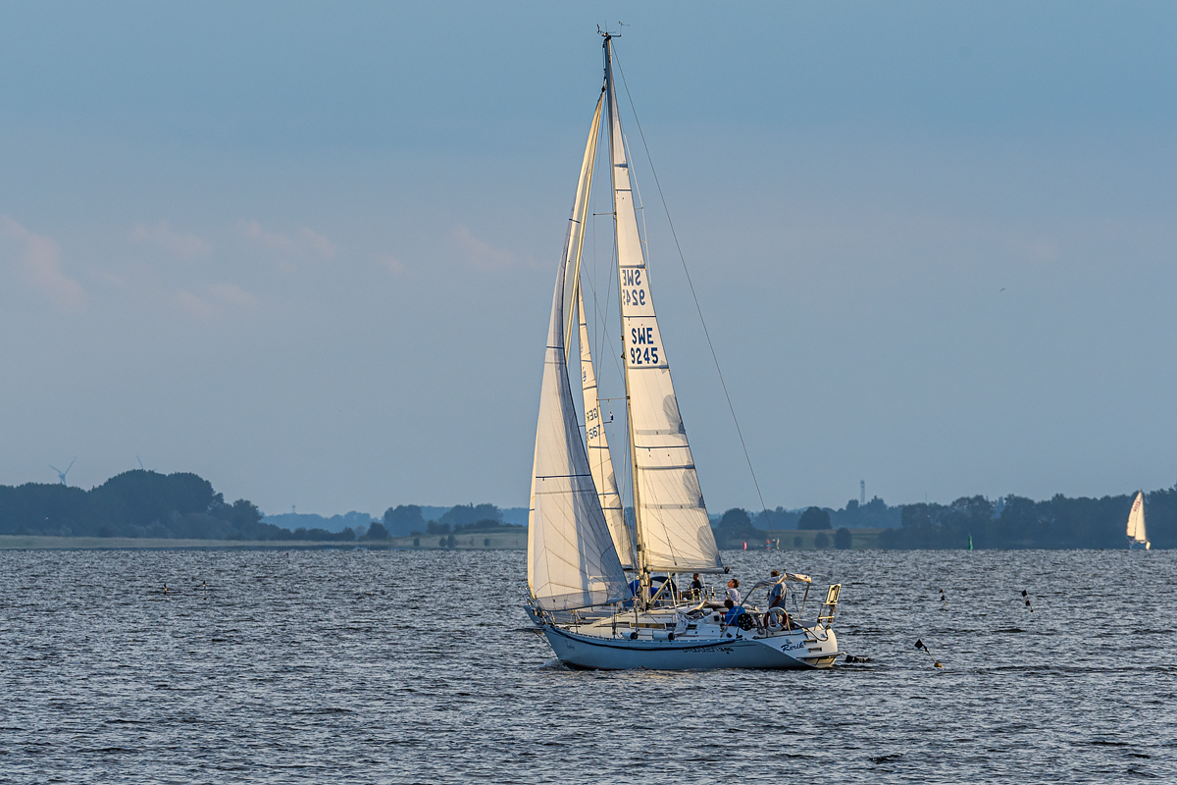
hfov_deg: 3.3
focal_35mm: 630
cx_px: 588
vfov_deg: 2.2
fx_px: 20596
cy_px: 392
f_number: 10
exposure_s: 1/400
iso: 400
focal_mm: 420
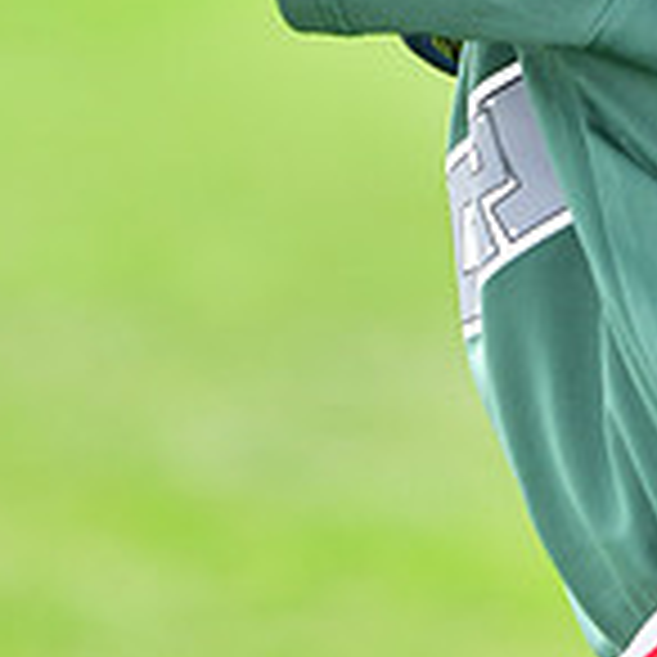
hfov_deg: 2.4
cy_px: -486
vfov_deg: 2.4
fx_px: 15819
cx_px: 776
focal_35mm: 737
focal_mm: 145
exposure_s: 1/1600
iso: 500
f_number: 4
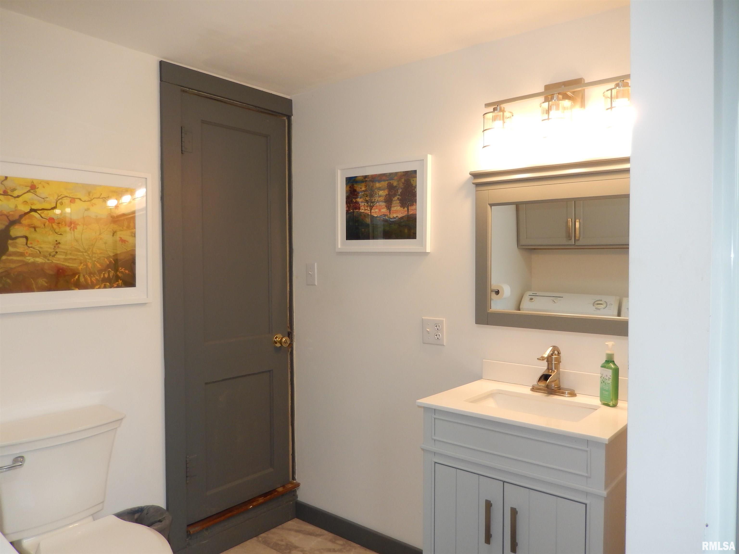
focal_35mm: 25
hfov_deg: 69.4
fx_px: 534
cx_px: 370
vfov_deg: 54.9
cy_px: 277
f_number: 3.4
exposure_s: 1/30
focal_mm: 4.5
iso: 160
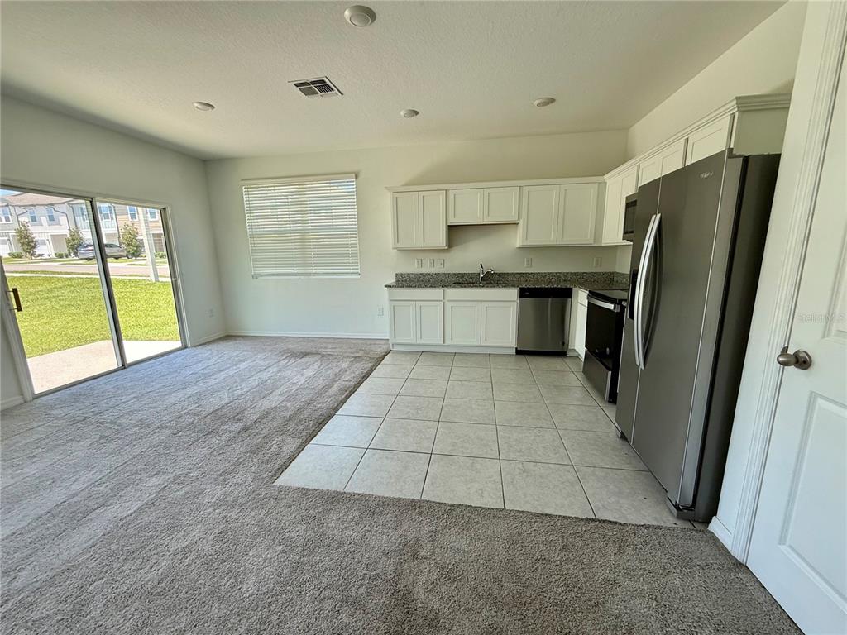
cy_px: 318
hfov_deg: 102.1
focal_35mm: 14
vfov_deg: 85.7
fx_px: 343
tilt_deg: -9.2
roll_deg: +0.4
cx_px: 424
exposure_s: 1/99
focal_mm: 2.22
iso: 64
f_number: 2.2
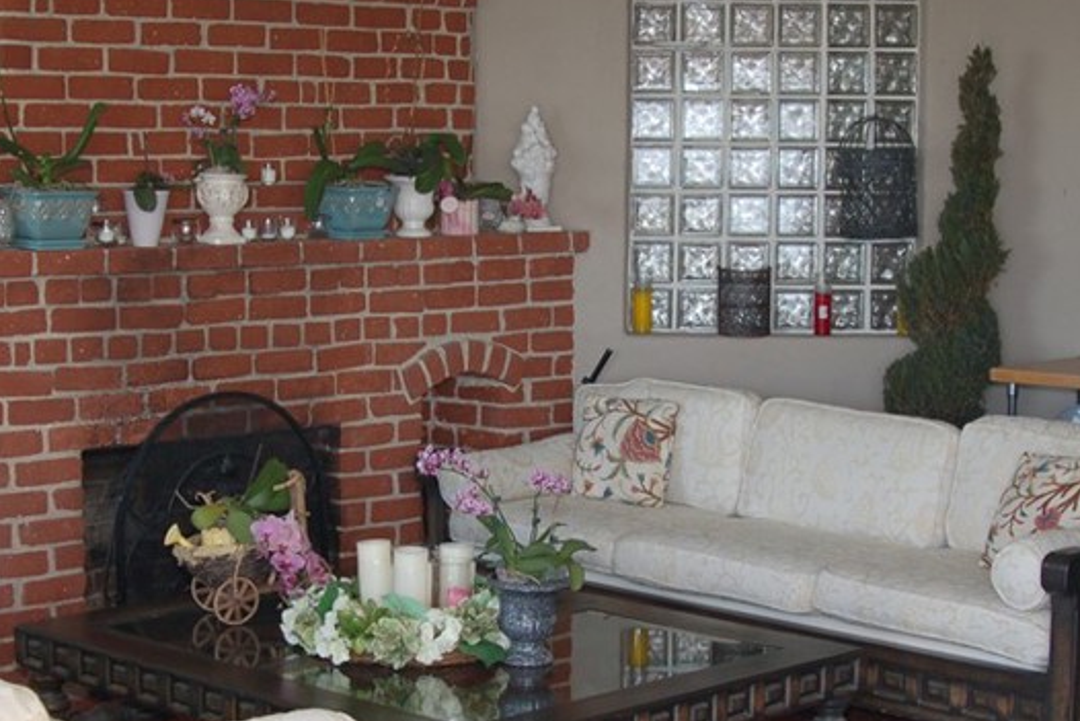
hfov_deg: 28.8
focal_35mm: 70
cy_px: 485
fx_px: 2100
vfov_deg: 19.4
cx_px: 489
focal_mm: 24
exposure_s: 1/125
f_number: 4
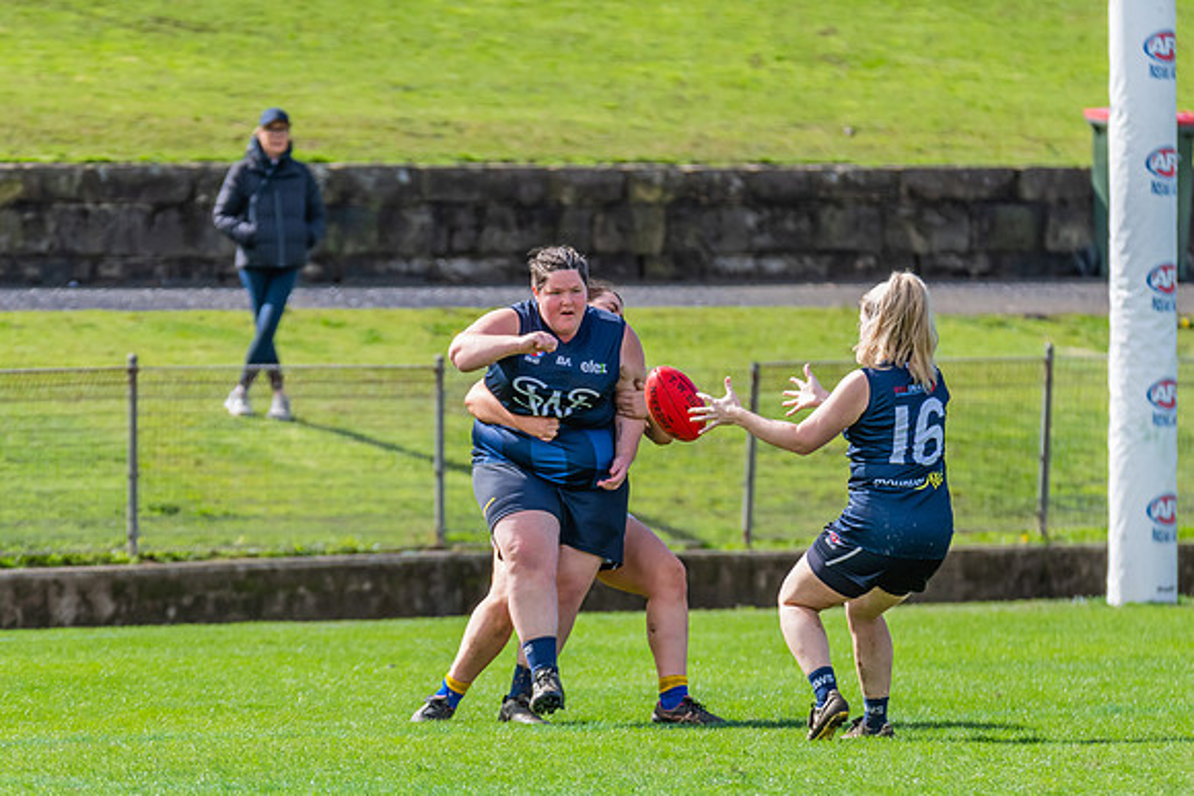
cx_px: 614
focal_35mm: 471
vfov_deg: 2.9
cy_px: 452
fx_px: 15614
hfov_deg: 4.4
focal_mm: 320
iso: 800
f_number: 6.3
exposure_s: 1/1600
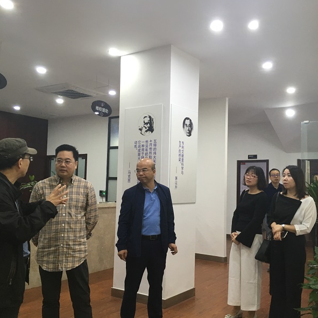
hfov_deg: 47.1
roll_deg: -2.6
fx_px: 364
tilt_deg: +3.0
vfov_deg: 47.2
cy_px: 158
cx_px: 181
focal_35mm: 35
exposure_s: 1/33
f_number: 2.2
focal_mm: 4.15
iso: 125
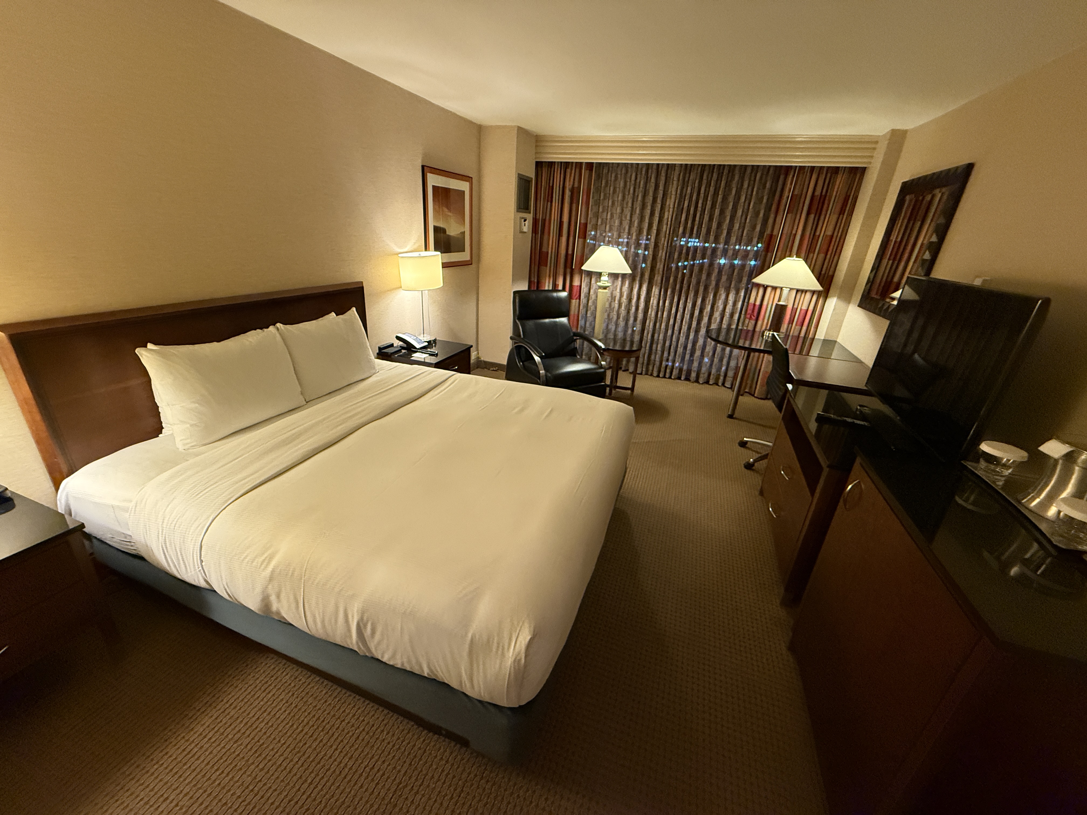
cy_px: 408
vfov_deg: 85.7
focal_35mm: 14
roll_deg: -4.5
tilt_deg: -21.9
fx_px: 440
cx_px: 544
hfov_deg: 102.1
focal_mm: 2.22
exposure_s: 1/60
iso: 500
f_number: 2.2
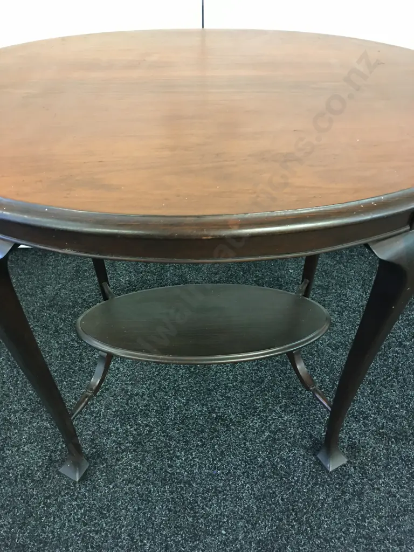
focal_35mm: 29
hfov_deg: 48.2
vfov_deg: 61.7
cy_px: 276
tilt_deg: -44.9
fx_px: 462
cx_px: 207
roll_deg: -2.6
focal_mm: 4.15
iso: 100
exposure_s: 1/10
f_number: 2.2
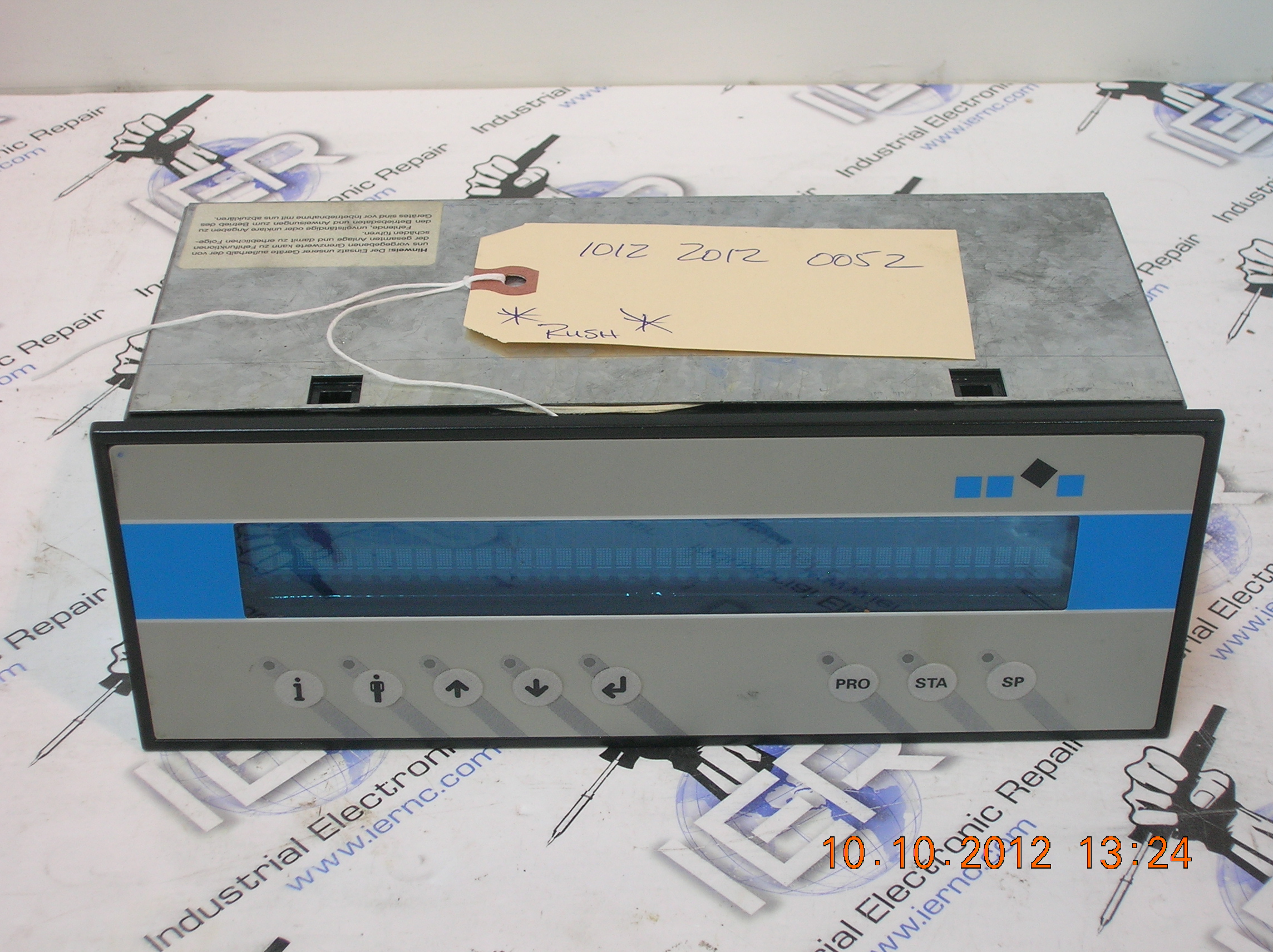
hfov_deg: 30.7
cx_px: 636
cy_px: 476
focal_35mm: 63
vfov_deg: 23.3
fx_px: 2315
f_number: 3.6
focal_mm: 10.4
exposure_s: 1/4.3
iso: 74
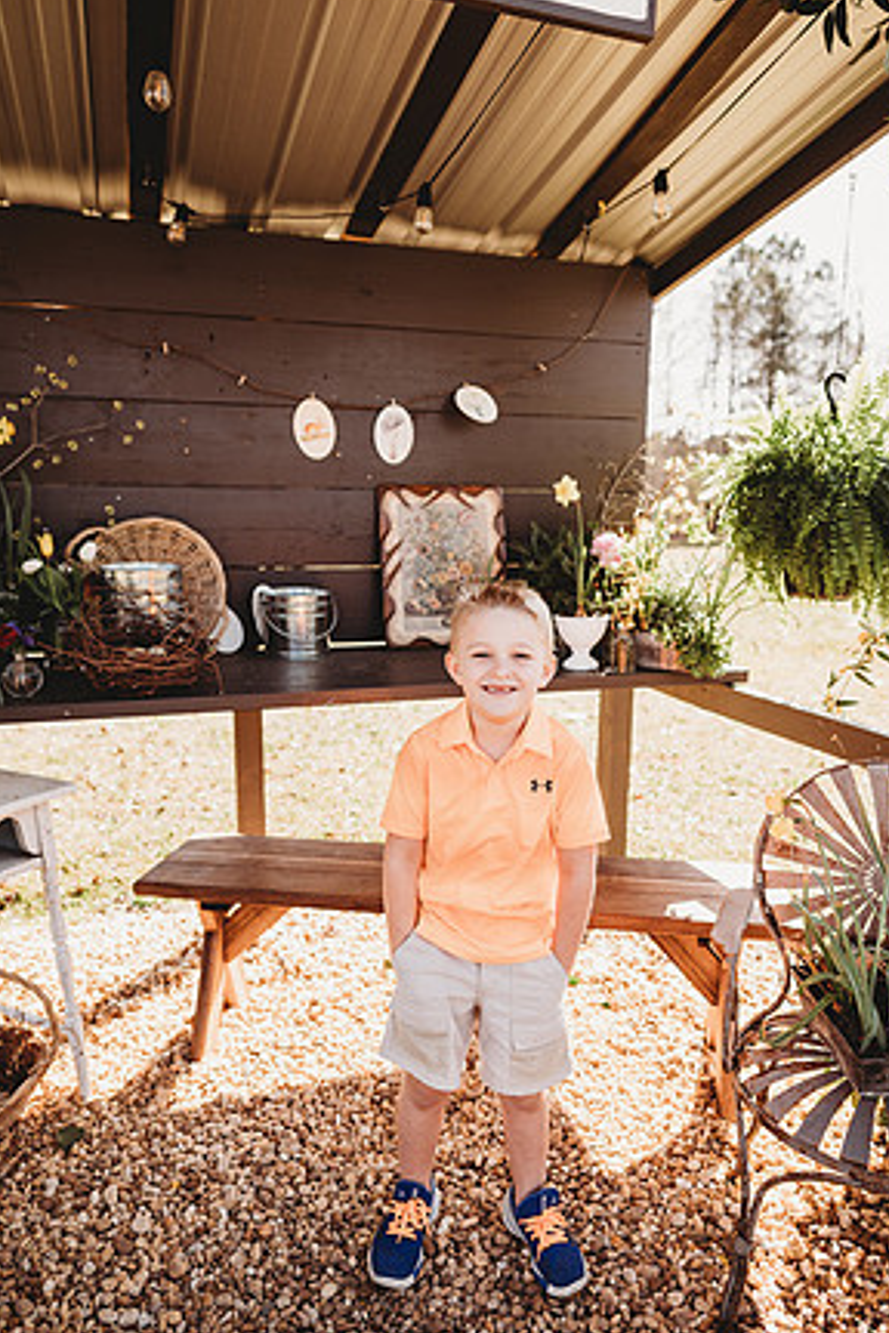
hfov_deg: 51.3
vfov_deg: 71.5
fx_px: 926
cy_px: 670
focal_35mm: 25
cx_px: 457
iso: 100
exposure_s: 1/320
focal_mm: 24
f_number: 2.8
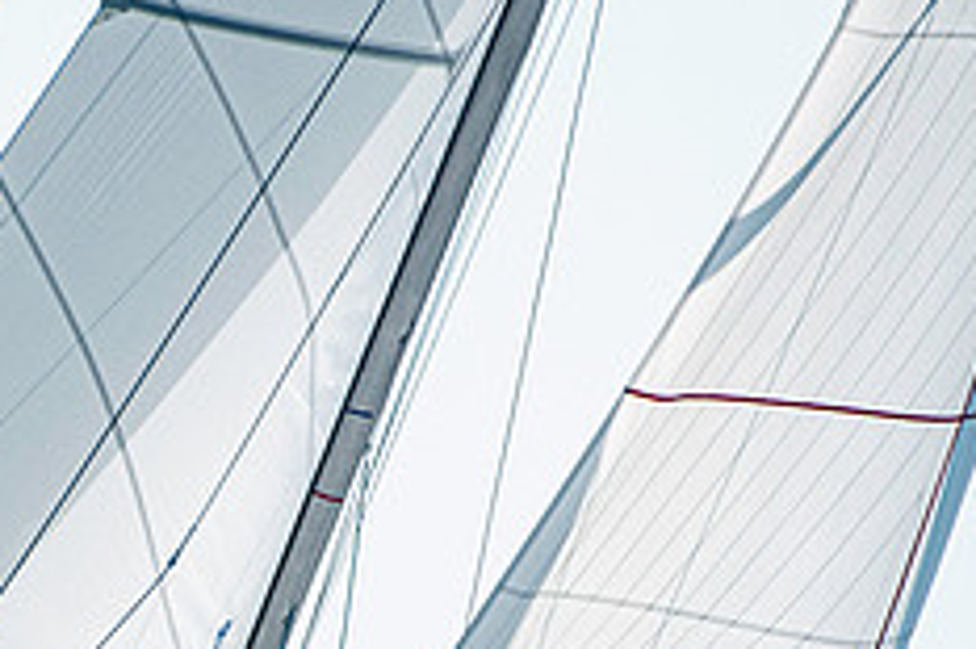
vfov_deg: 0.8
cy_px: 877
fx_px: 45540
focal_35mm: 1681
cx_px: -117
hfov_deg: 1.2
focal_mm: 400
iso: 400
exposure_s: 1/4000
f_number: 5.6
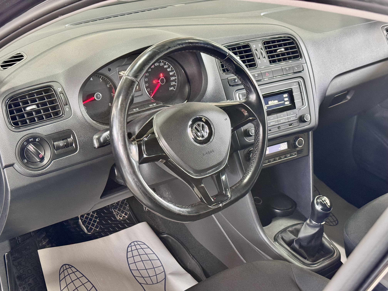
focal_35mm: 48
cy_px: 146
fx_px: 538
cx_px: 194
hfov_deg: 39.7
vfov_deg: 30.3
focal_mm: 6.76
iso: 320
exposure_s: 1/40
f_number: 1.78
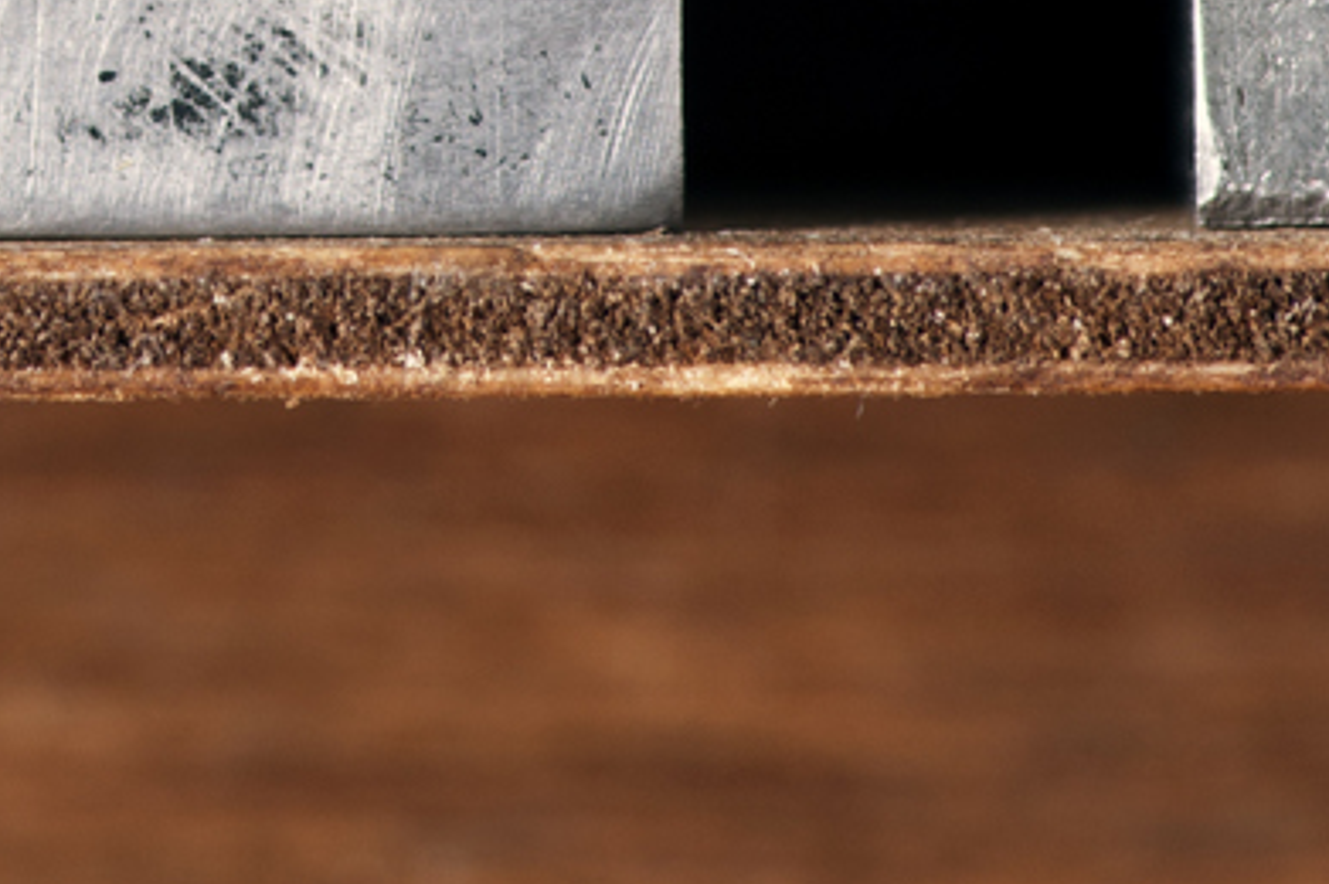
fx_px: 20028
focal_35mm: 543
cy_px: -962
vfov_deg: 2.5
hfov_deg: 3.8
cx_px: -444
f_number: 13
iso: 100
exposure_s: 1/160
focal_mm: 100
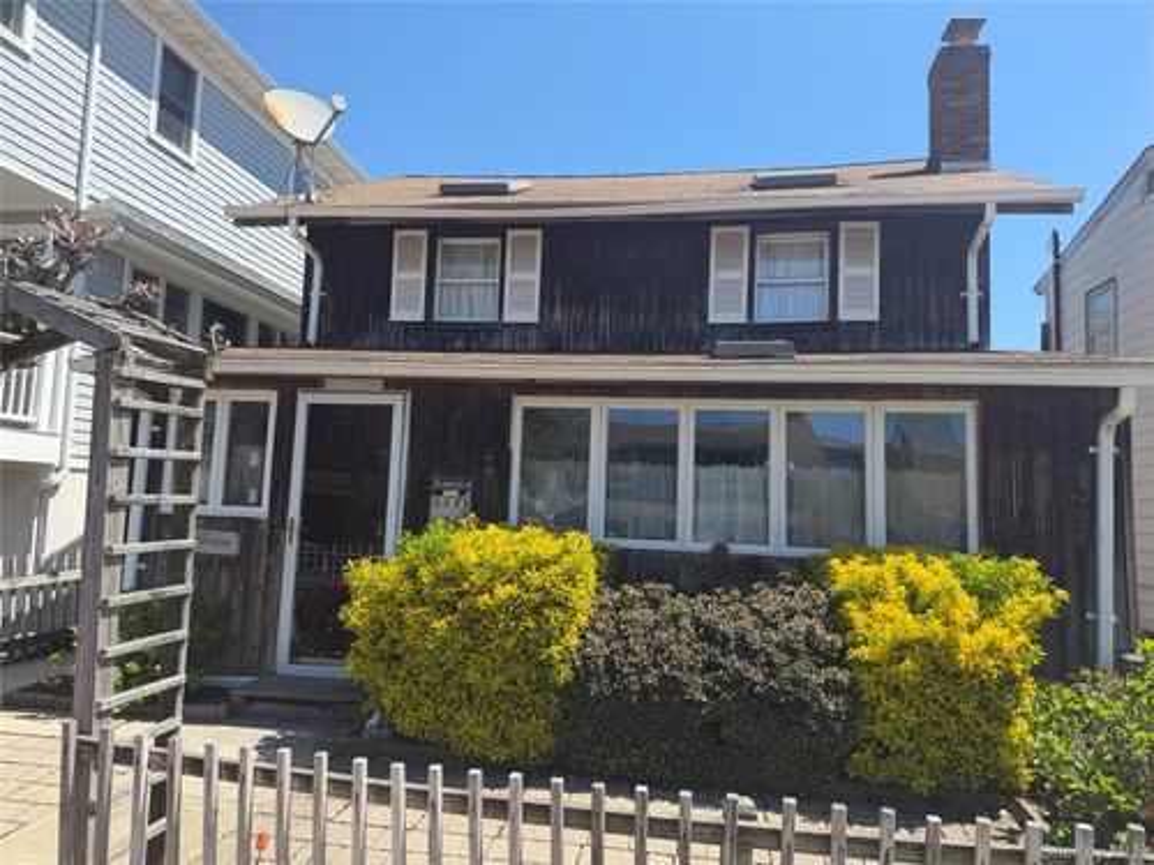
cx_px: 577
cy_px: 432
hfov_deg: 71.6
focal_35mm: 24
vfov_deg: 56.8
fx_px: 800
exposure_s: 1/2299
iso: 80
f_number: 1.78
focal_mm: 6.76
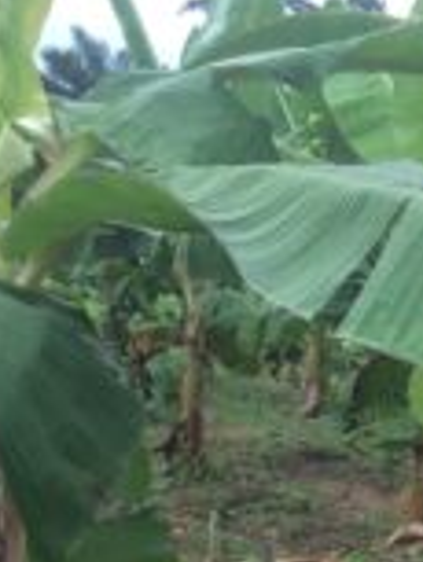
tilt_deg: -18.0
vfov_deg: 25.4
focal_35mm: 72
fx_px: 1171
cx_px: 476
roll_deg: -2.2
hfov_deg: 19.5
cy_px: 591
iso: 32
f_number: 2.2
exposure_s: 1/159
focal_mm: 4.15
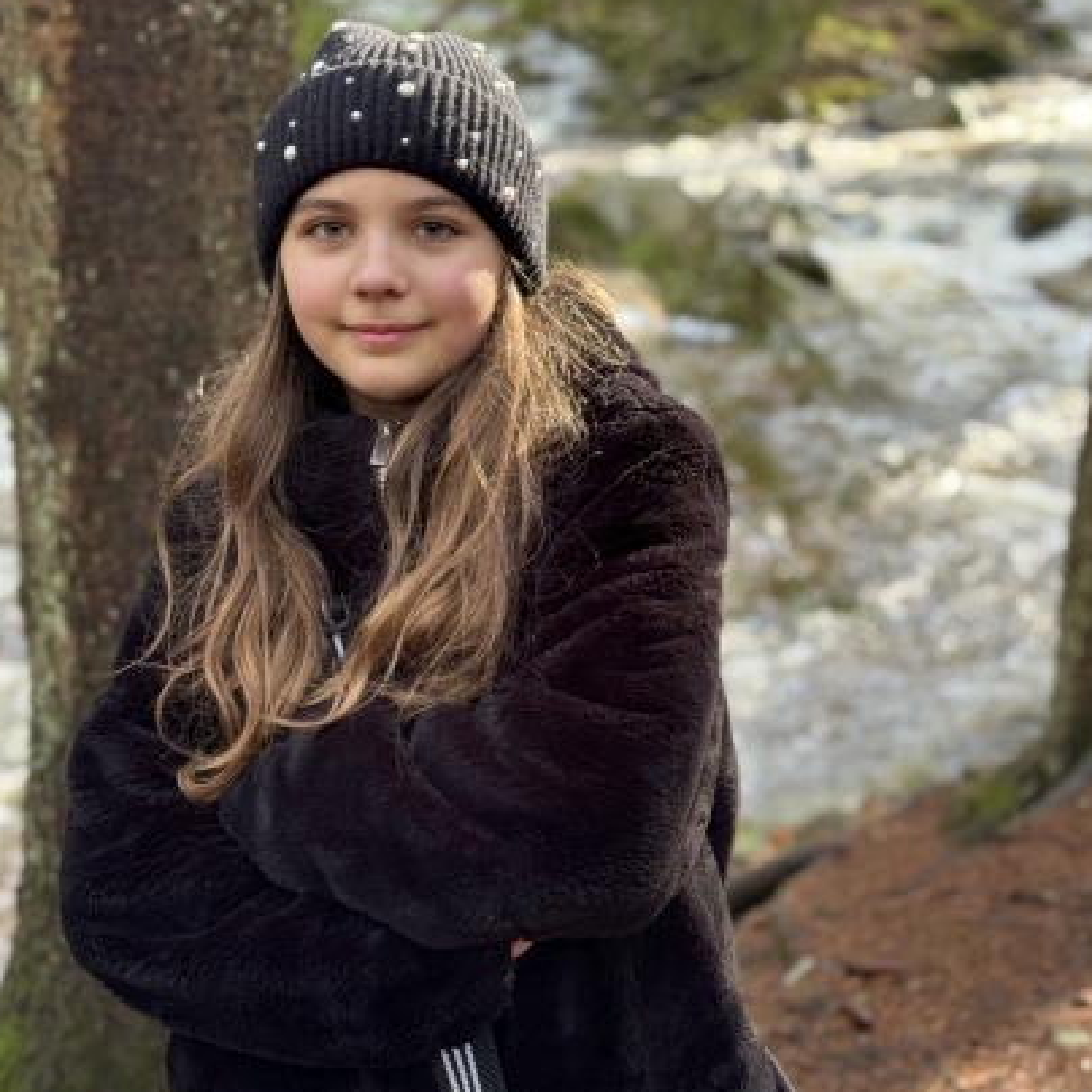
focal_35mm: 63
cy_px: 538
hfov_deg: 27.3
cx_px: 565
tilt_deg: -13.8
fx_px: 2248
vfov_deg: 27.3
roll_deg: -2.2
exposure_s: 1/60
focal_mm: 6.86
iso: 100
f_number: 1.78
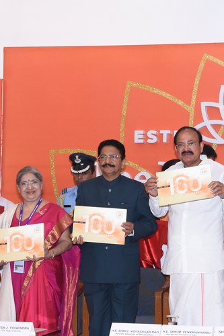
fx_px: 925
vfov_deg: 20.5
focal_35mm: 99
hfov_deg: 13.6
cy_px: 235
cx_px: 227
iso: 500
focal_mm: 22
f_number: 5.6
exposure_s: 1/100
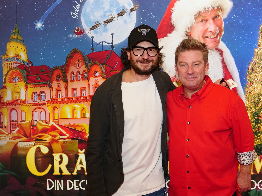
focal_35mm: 50
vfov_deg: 28.7
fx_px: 378
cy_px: 145
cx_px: 172
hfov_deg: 37.8
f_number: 3.5
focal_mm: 13
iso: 800
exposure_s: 1/125
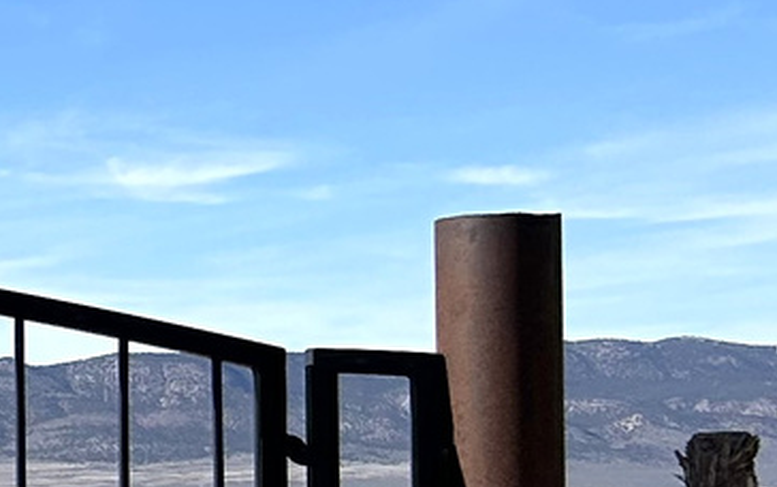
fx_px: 3284
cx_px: -1390
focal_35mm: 155
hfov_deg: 10.5
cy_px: 502
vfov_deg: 8.4
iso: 50
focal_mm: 5.7
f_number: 1.5
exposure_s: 1/4831
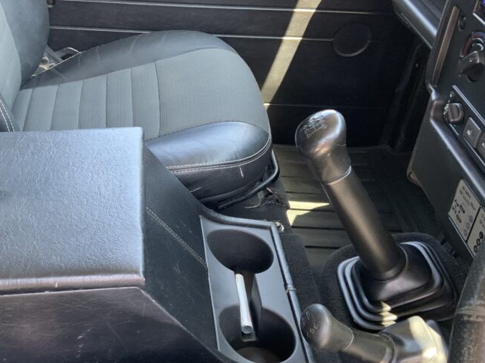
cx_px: 152
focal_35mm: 46
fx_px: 644
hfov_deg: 40.6
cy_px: 188
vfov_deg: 31.5
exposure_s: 1/60
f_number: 1.8
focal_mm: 3
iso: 100
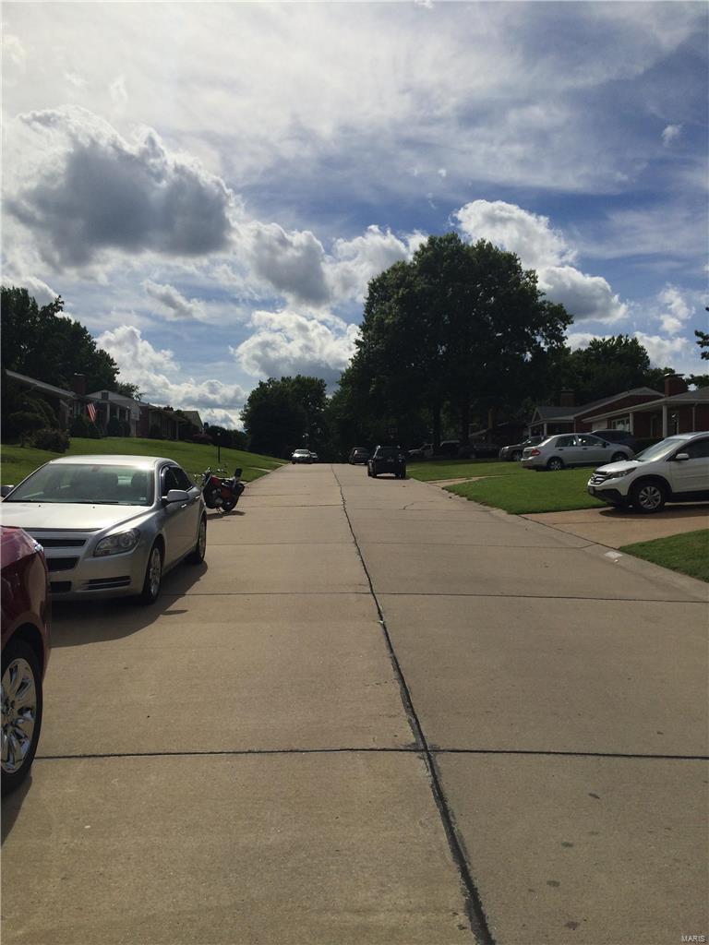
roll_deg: -0.8
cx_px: 354
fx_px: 792
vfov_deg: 61.7
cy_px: 472
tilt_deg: -0.2
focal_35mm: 29
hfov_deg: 48.2
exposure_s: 1/8264
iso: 40
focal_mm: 4.15
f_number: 2.2
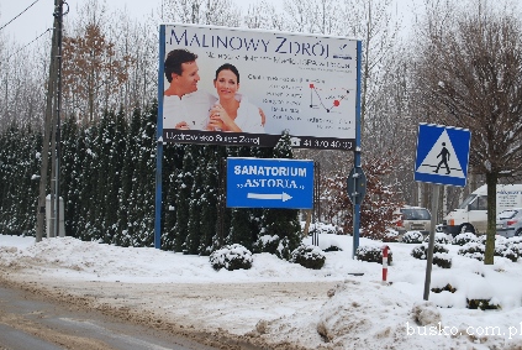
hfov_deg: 20.9
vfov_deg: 14.0
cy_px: 144
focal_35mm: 98
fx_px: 1417
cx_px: 289
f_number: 5.6
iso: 100
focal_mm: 55
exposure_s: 1/125
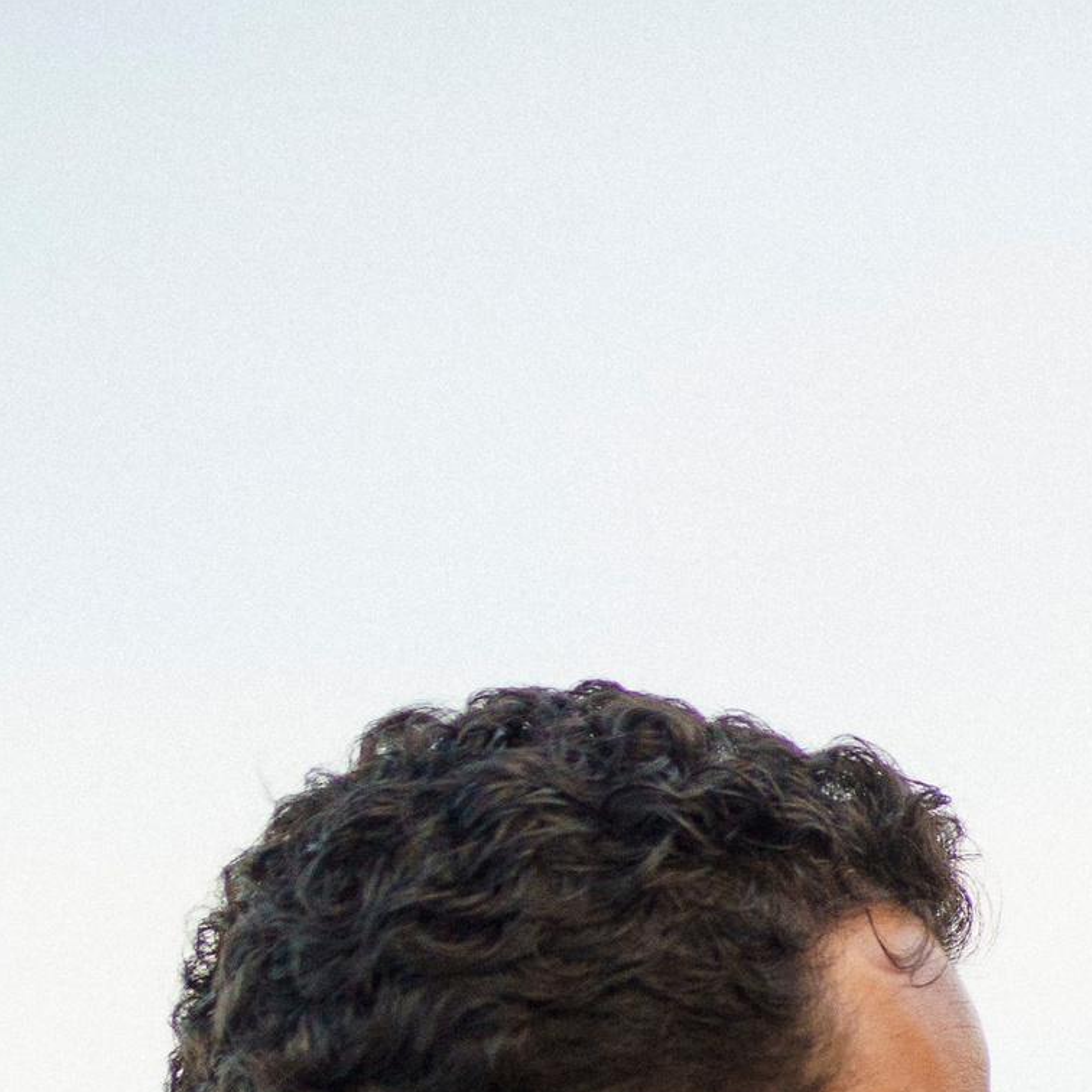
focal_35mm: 151
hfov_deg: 11.4
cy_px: 2633
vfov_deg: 10.1
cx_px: 1258
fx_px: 5389
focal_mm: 35
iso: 100
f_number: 1.4
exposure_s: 1/2500
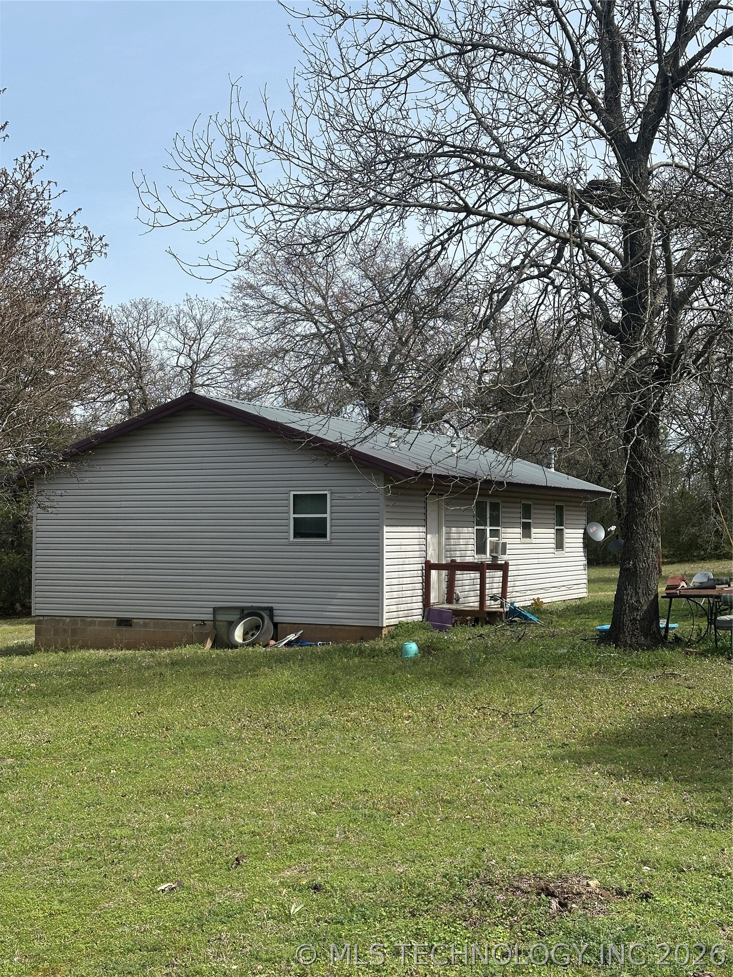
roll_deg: -0.9
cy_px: 488
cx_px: 366
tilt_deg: +1.9
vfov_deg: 39.7
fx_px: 1355
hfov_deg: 30.3
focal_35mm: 48
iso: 64
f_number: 1.78
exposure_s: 1/3876
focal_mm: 6.86
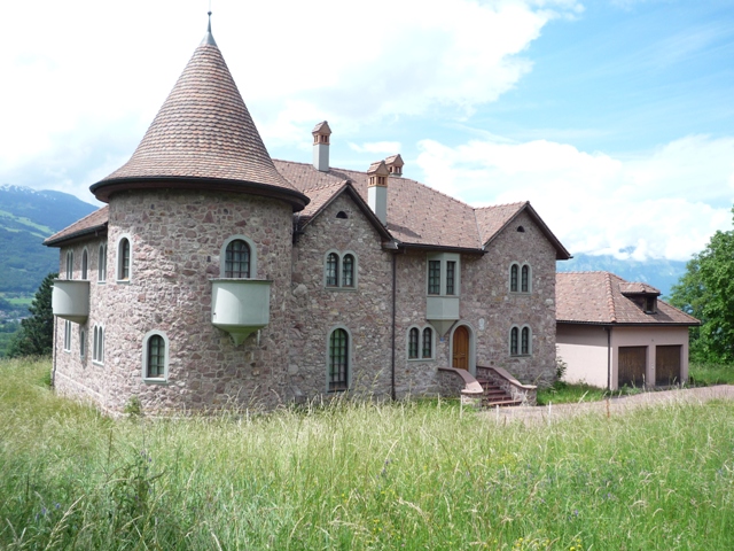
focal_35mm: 30
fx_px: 636
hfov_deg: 60.0
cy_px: 276
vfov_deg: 46.8
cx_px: 367
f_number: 3.4
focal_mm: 5.3
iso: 100
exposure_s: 1/640
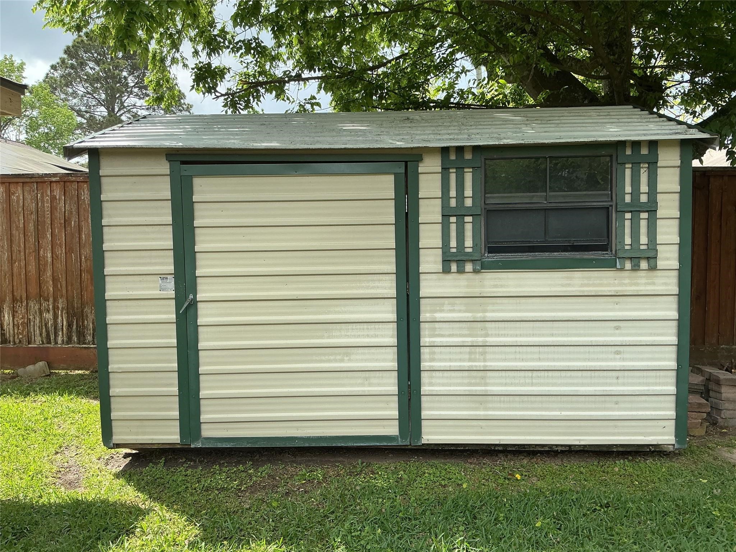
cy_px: 276
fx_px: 617
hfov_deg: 61.7
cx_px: 368
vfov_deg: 48.2
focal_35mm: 29
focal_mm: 3
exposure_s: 1/657
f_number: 1.8
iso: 25
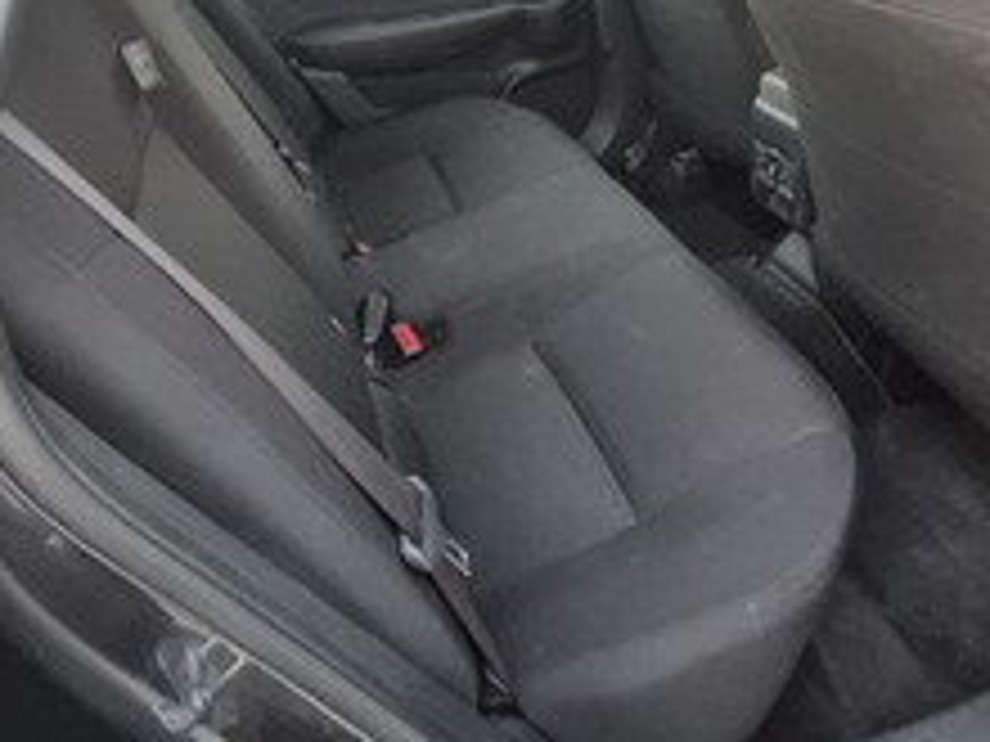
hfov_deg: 65.3
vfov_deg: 49.3
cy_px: 187
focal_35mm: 27
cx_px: 506
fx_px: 772
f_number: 2.2
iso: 1250
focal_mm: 1.74
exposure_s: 1/24
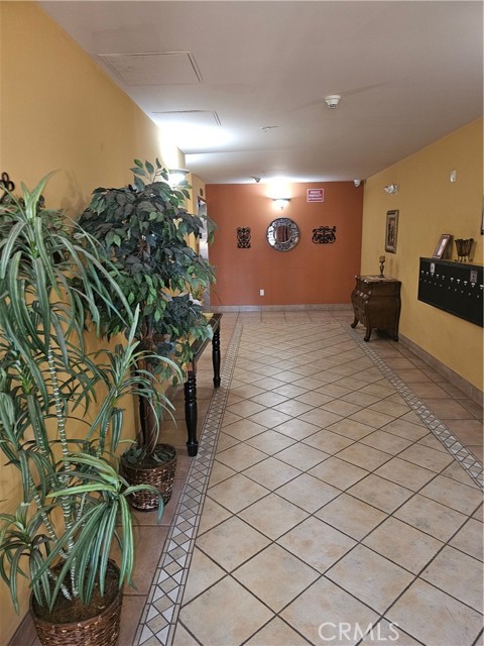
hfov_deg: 58.9
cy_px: 323
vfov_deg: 73.9
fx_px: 429
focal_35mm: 23
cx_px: 242
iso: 320
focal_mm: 6.3
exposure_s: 1/8
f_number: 1.7
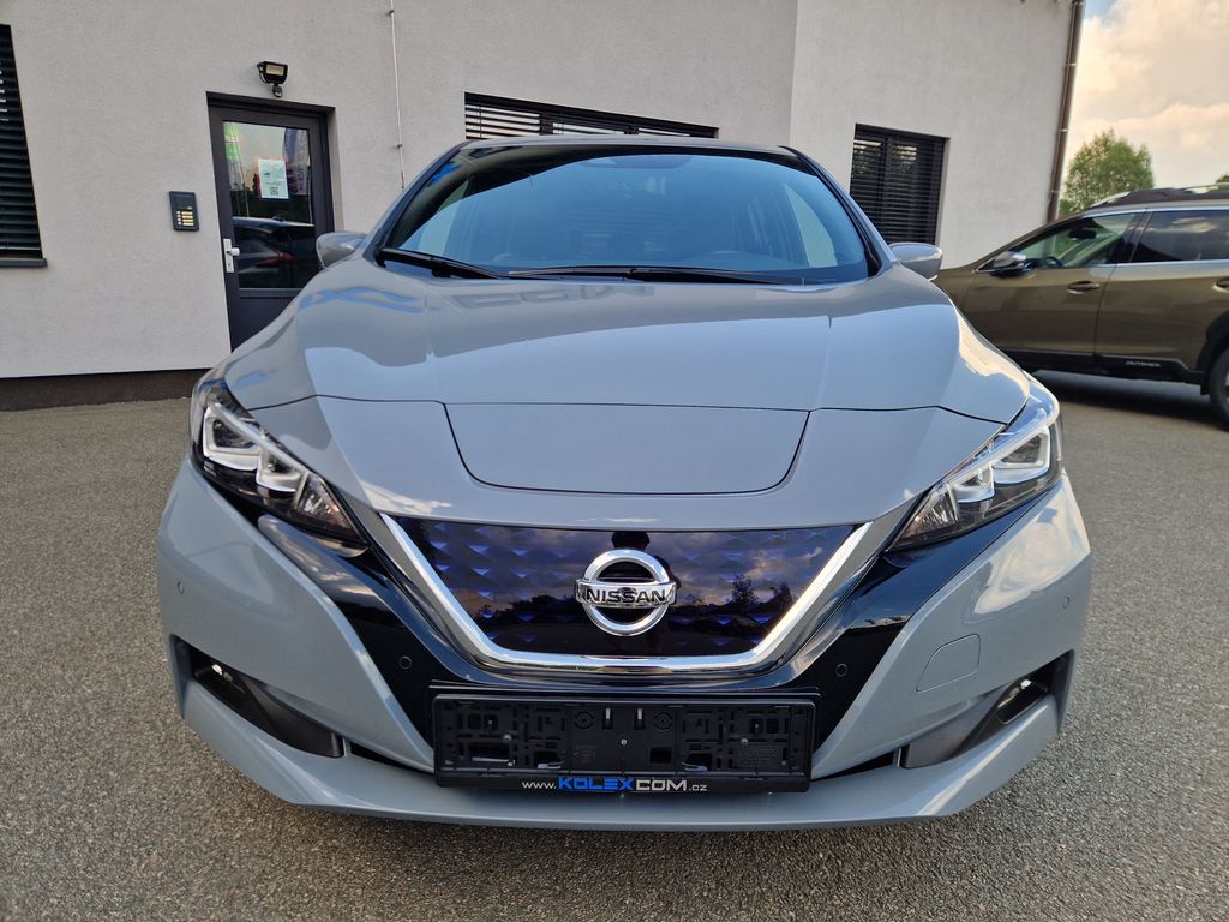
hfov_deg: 73.9
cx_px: 614
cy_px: 461
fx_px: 817
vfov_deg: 58.9
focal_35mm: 23
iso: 50
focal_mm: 5.4
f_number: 1.8
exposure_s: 1/393
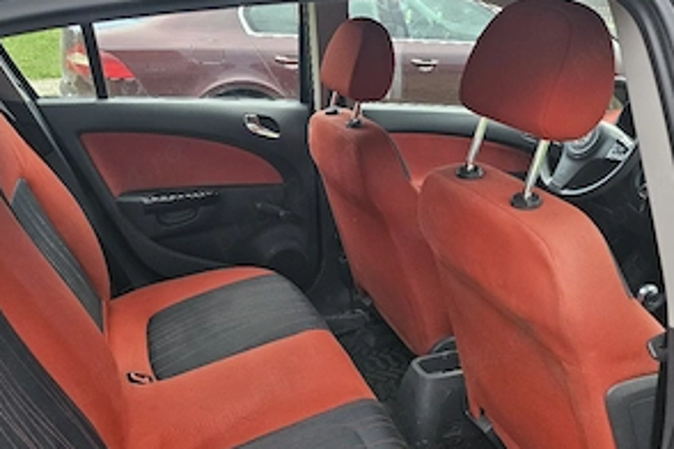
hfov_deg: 55.8
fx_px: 637
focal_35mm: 34
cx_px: 332
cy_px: 224
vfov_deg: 38.9
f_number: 1.8
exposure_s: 1/182
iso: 125
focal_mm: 5
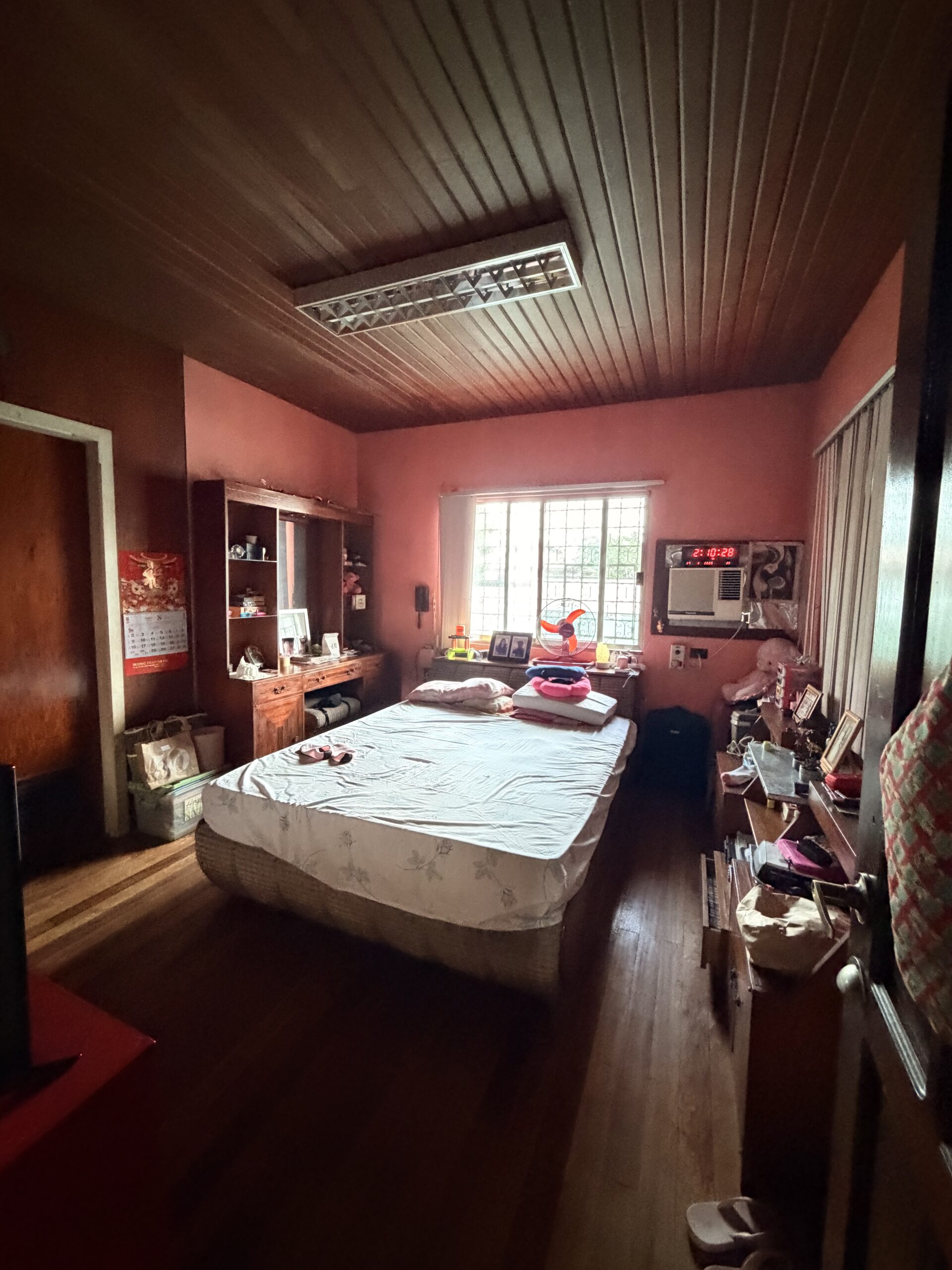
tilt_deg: -4.1
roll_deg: -1.8
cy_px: 635
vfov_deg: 102.1
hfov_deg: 85.7
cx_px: 476
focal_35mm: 14
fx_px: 513
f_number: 2.2
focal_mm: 2.22
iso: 1250
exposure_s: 1/60
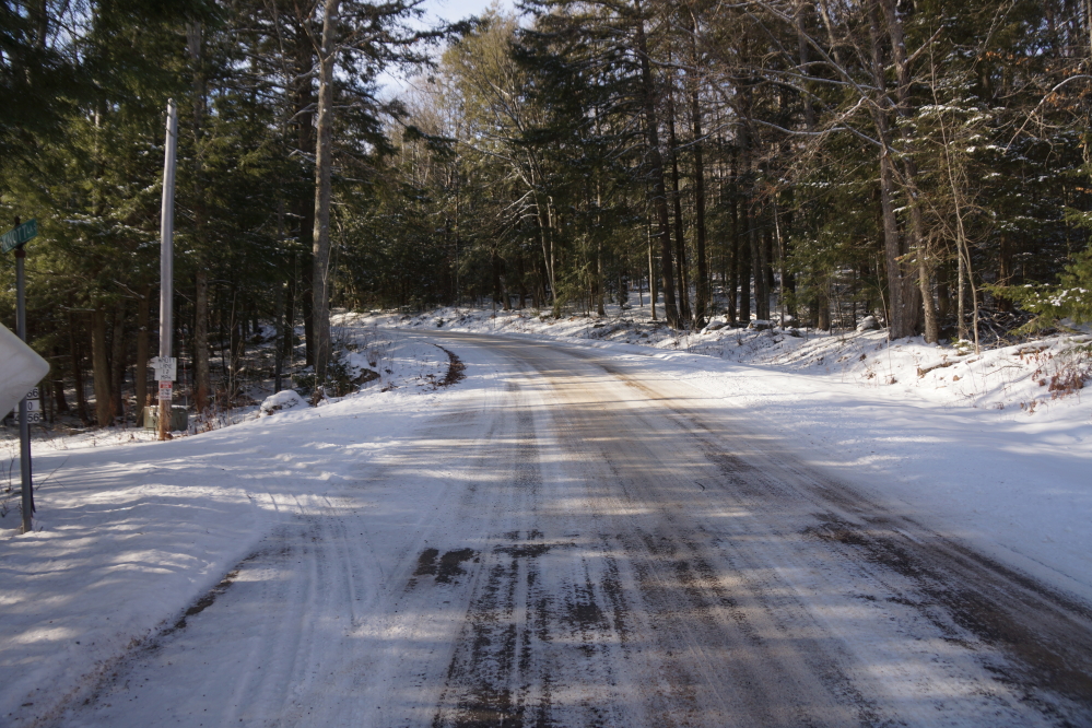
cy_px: 364
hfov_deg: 67.4
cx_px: 546
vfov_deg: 47.9
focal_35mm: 27
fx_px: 819
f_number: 5.6
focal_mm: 18
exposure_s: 1/125
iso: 100
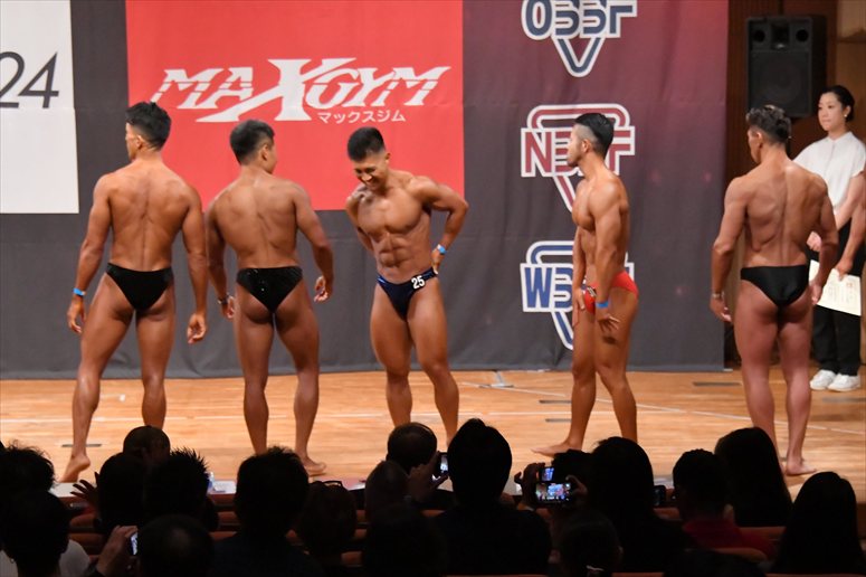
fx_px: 4400
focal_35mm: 183
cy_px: 288
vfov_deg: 7.5
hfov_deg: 11.2
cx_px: 433
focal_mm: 122
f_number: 5.6
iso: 11400
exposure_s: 1/400
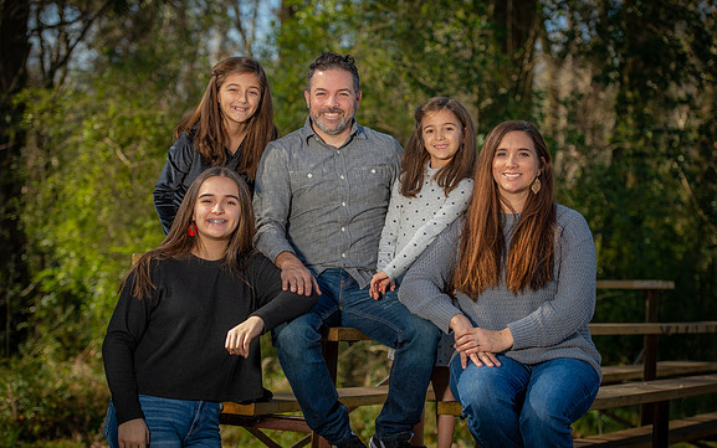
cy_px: 230
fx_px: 1720
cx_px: 359
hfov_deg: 23.5
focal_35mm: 88
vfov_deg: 14.9
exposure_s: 1/250
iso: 50
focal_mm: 86
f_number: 3.5
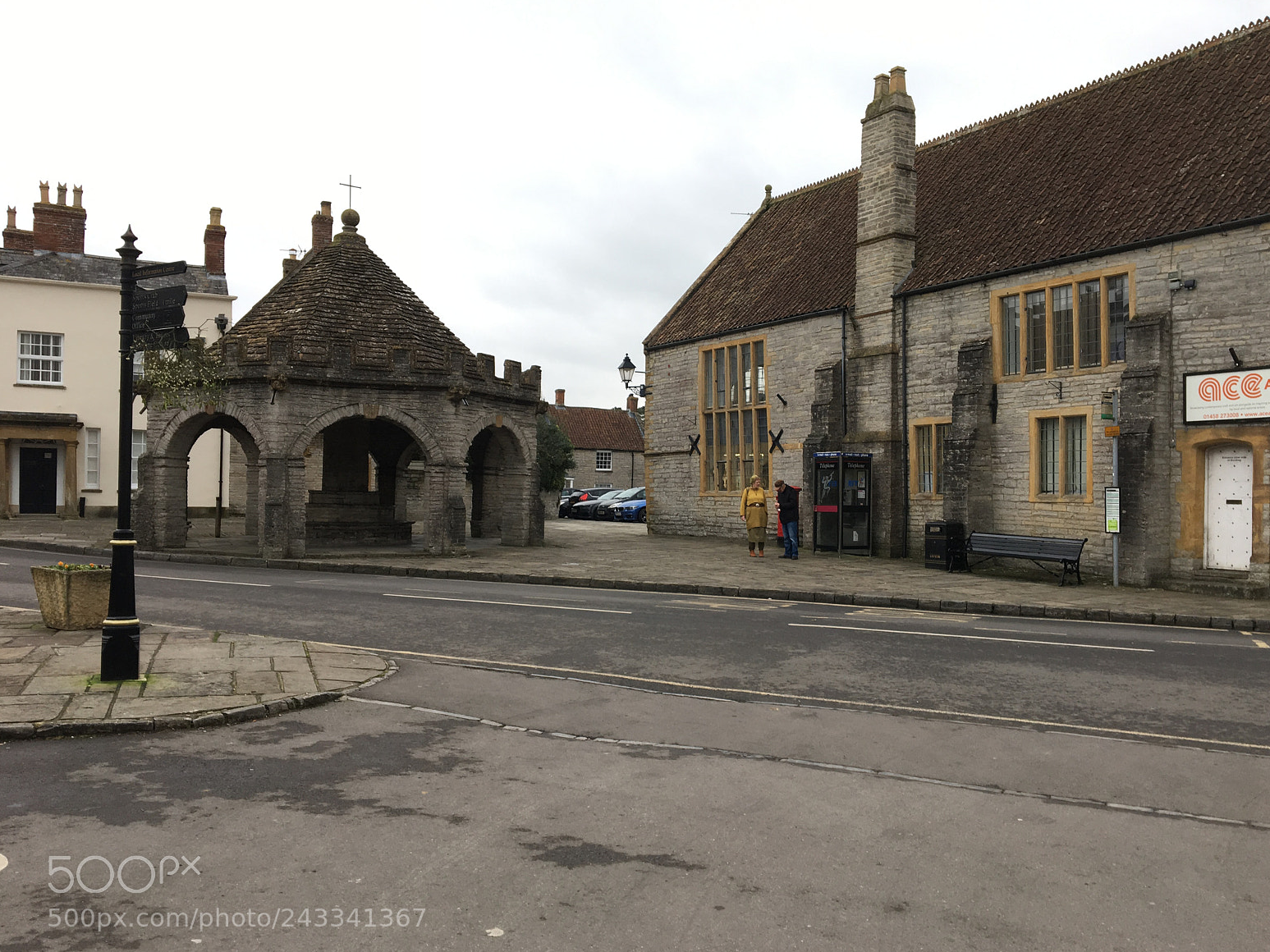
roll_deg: -1.6
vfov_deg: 46.8
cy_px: 490
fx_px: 1101
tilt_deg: +1.8
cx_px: 653
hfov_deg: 60.0
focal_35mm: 30
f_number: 2.2
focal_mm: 4.15
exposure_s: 1/100
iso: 25
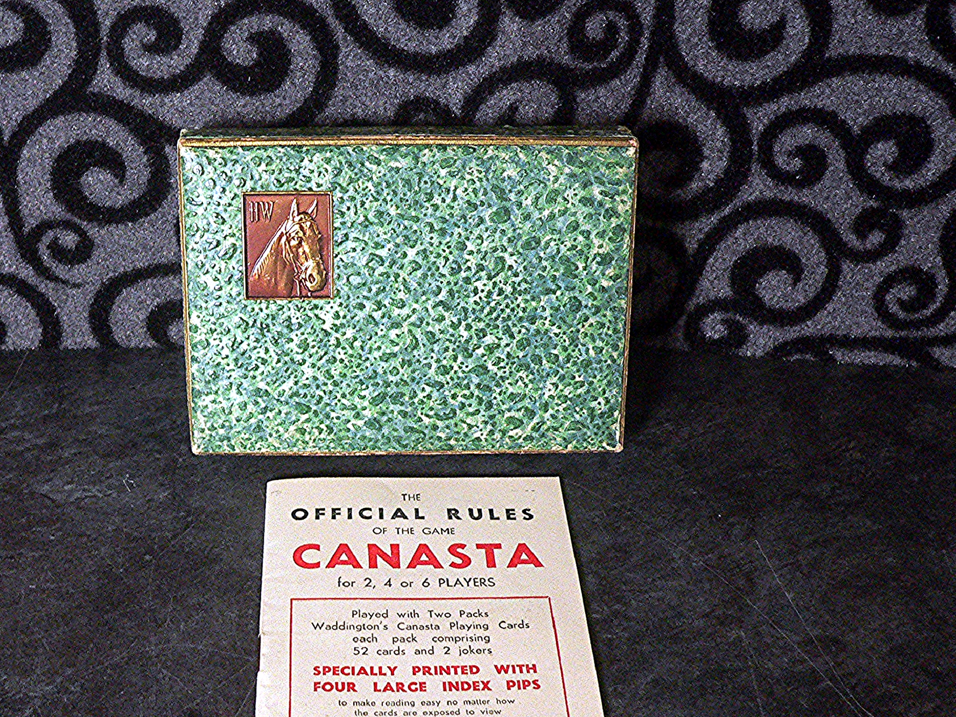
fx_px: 1271
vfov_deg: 31.5
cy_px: 424
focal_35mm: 46
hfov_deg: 41.0
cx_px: 375
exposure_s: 1/15
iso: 400
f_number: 2.8
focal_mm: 6
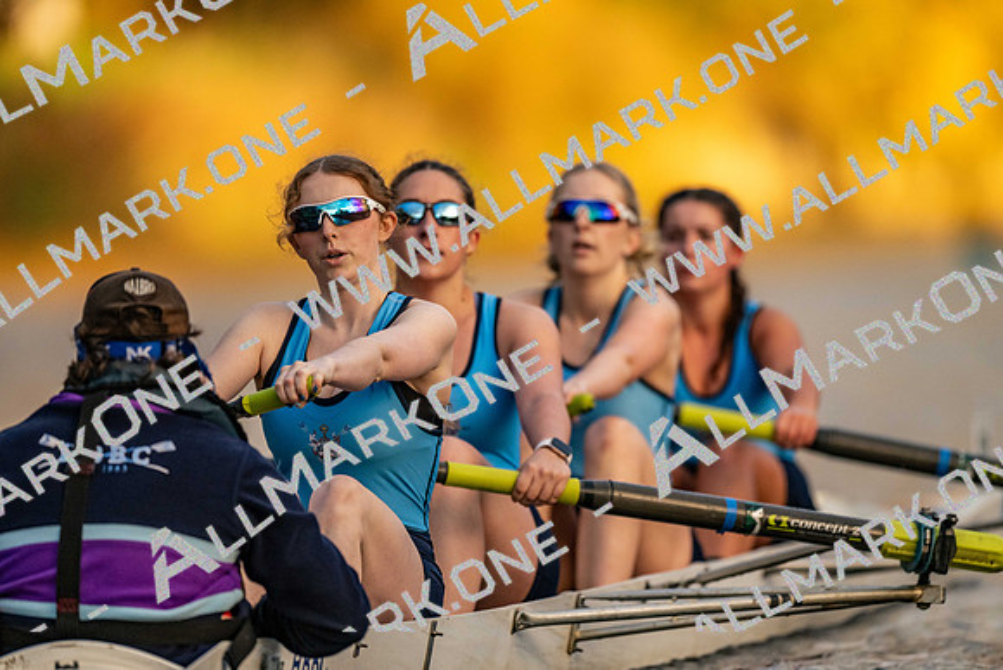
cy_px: 335
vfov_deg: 2.3
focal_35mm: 600
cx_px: 502
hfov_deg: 3.4
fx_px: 16720
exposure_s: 1/2500
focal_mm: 600
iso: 2500
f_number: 4
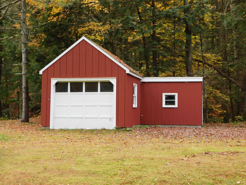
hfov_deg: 37.5
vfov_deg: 28.6
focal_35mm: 51
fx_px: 362
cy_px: 92
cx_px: 123
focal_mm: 9
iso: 125
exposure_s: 1/100
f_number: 3.8
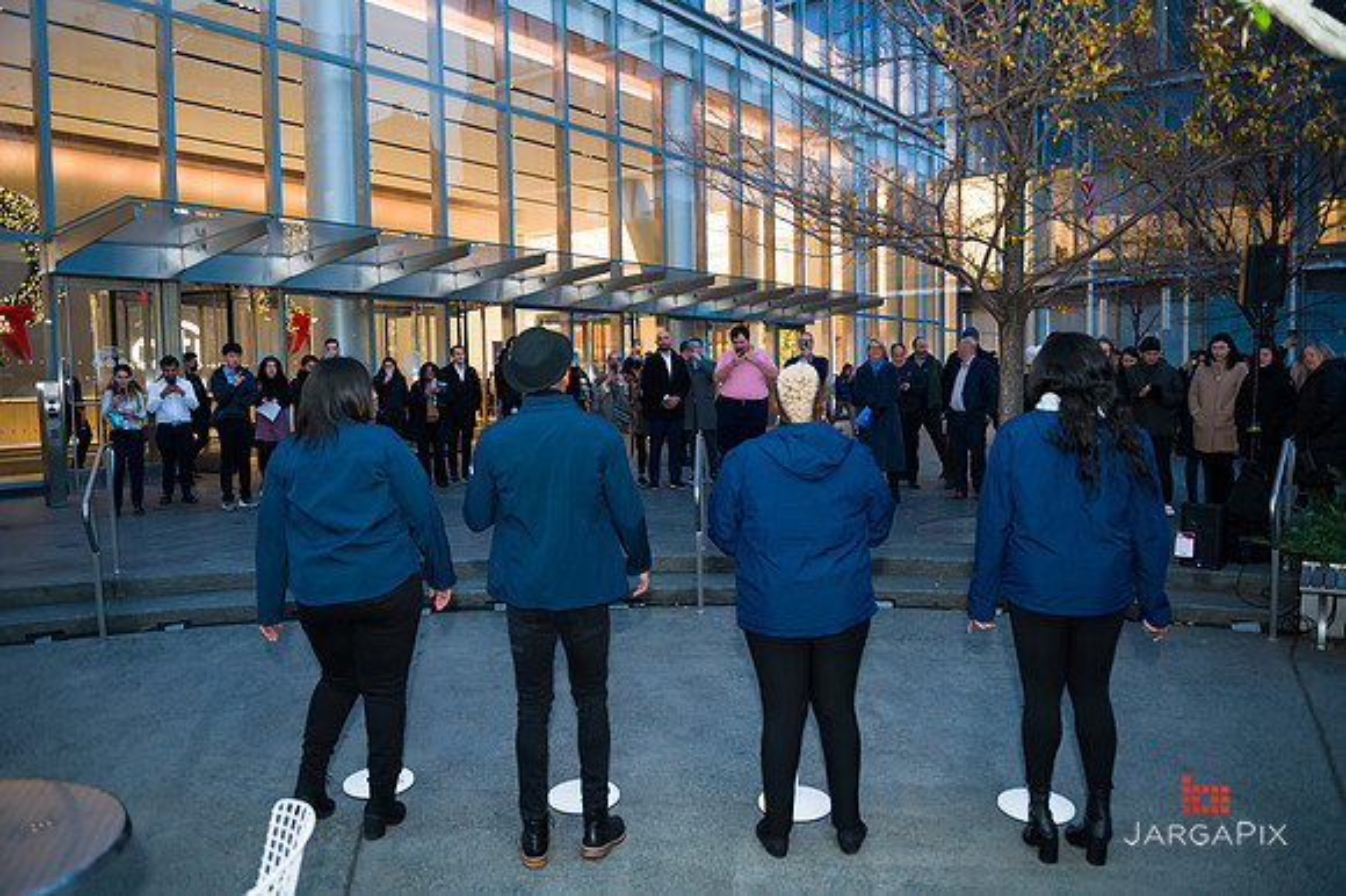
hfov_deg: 69.4
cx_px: 673
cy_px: 448
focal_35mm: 26
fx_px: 972
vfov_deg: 49.5
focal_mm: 26
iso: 1250
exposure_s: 1/200
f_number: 3.2
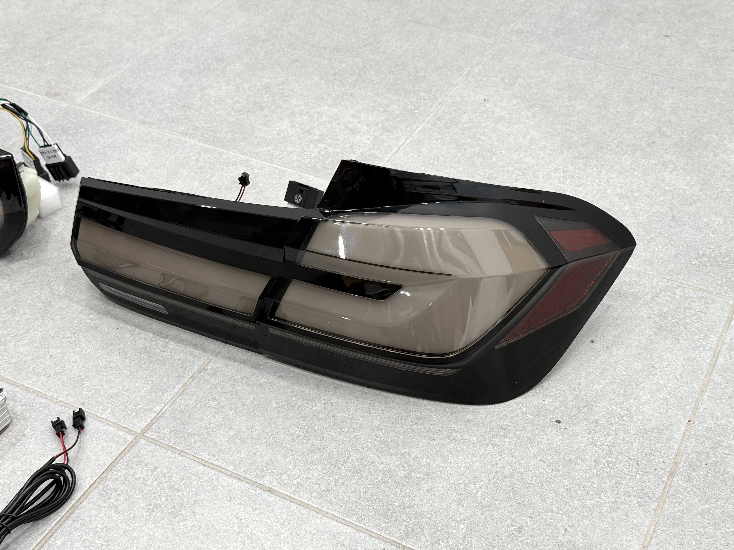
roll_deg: +0.8
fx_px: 1018
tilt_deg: -38.6
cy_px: 275
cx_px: 367
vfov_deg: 30.3
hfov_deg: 39.7
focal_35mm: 48
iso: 64
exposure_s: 1/167
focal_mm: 6.76
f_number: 1.78
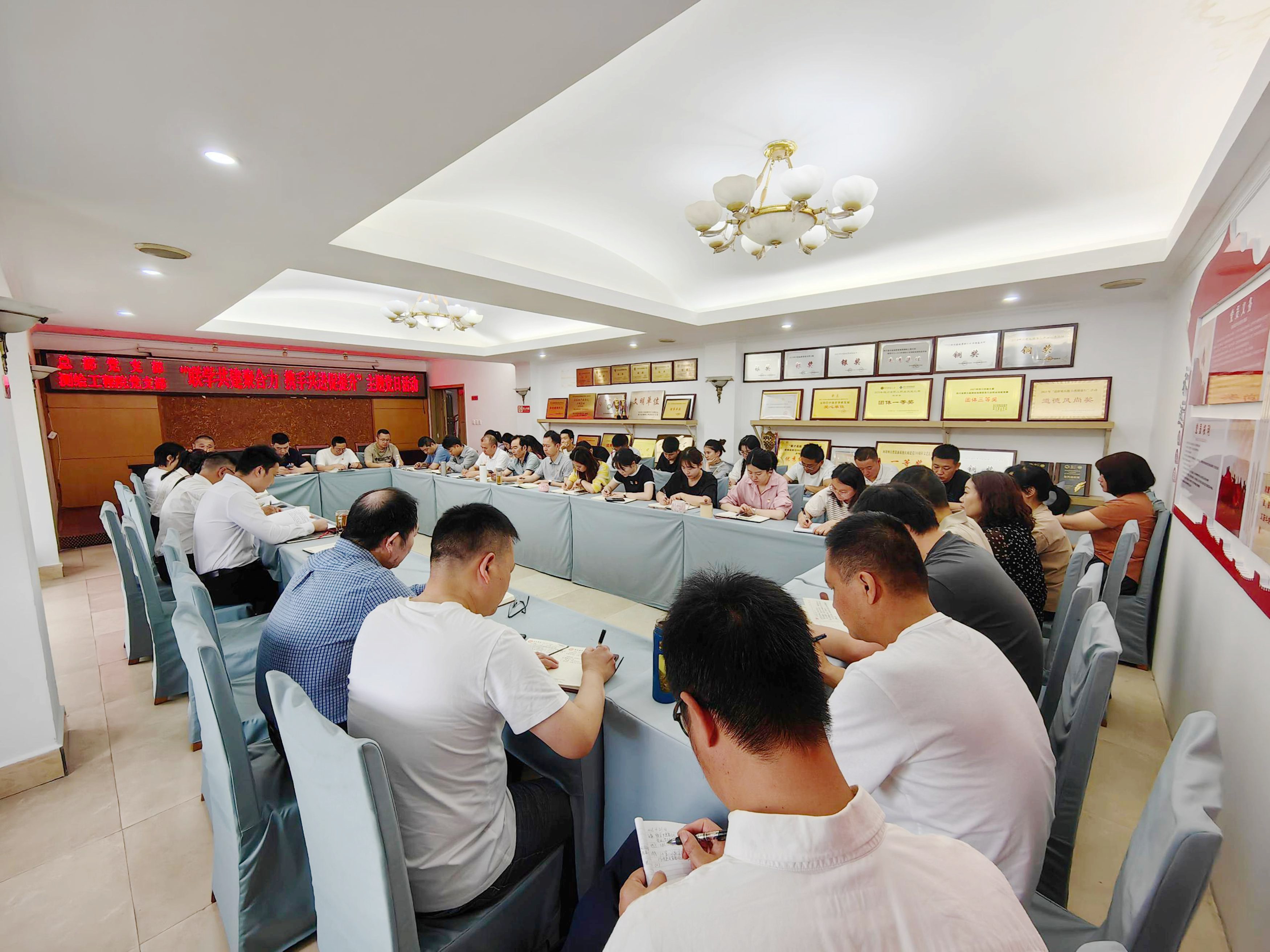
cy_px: 476
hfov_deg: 106.2
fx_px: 477
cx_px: 635
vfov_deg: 89.9
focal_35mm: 13
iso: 64
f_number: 2.2
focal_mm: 1.95
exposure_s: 1/33.3
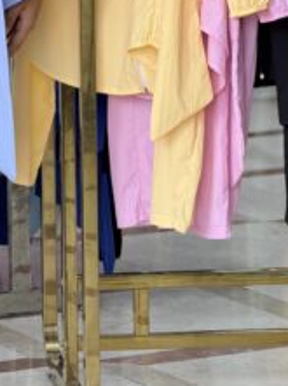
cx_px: 3
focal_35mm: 272
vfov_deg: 7.2
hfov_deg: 5.4
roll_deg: +0.8
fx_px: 3026
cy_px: -131
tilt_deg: -4.6
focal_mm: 16.89
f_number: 2.8
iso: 100
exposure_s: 1/100
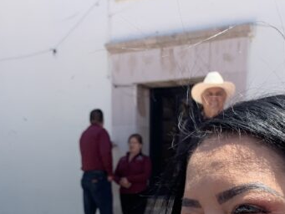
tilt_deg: -5.9
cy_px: 250
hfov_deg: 25.0
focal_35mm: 78
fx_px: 642
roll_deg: -1.9
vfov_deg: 18.1
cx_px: 169
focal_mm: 4.25
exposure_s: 1/623
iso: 25
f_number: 1.8
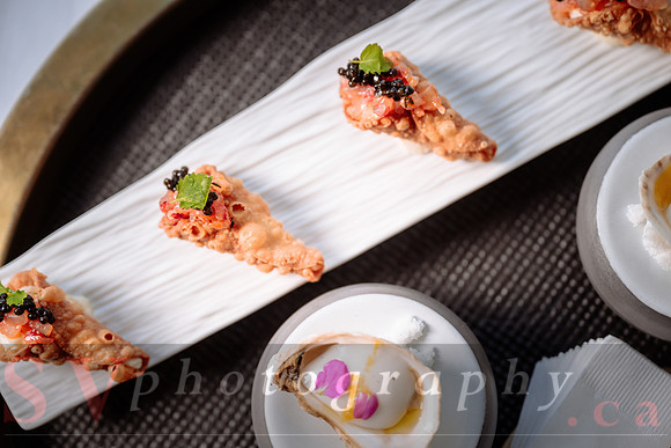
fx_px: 1305
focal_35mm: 70
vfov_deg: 19.5
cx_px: 336
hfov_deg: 28.8
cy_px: 224
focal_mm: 70
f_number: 2.8
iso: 100
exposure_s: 1/160
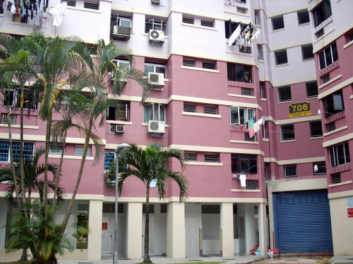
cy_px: 132
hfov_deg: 50.2
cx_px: 176
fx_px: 377
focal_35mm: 37
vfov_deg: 38.6
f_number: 2.8
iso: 80
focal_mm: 6.2
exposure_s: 1/200
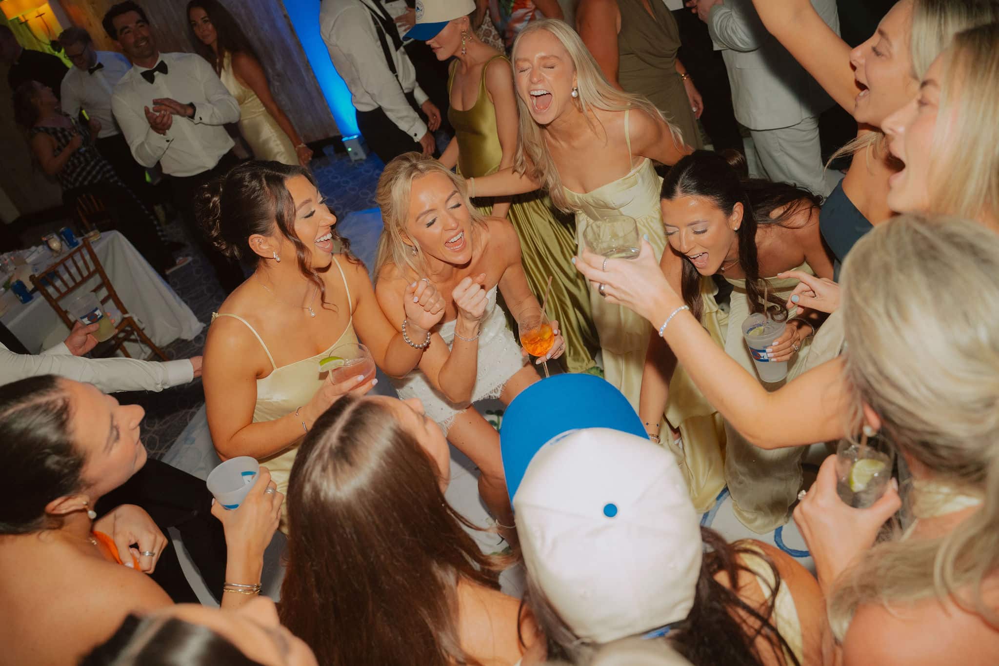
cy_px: 333
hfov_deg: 65.5
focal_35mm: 28
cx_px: 500
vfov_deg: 46.4
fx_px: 777
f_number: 4.5
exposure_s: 1/160
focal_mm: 28
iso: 2500
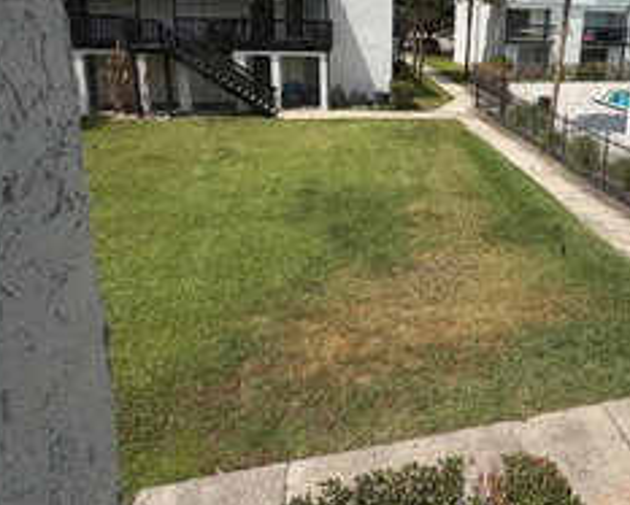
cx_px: 450
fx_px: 467
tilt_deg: -10.6
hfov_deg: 65.0
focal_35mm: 25
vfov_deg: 53.3
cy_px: 105
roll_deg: -0.7
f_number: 2.2
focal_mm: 2.22
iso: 20
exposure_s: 1/942
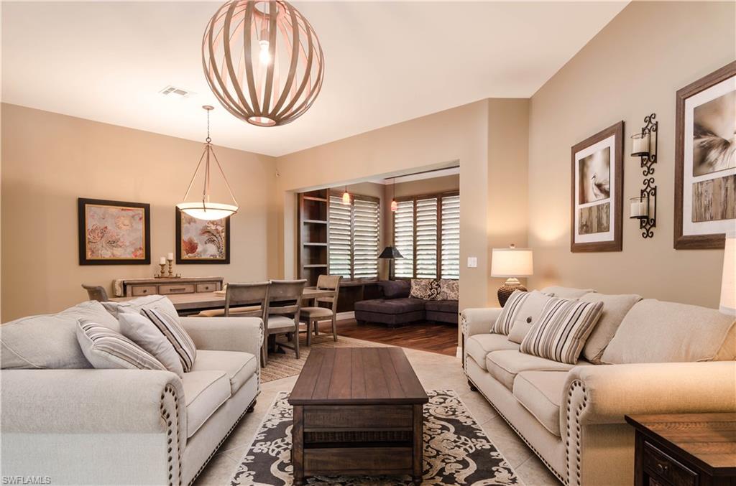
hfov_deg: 81.4
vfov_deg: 59.2
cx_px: 368
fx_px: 428
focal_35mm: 21
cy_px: 243
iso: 200
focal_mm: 14
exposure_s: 1.6
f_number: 10
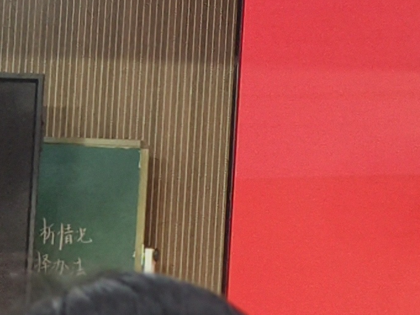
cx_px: 441
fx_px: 3519
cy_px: 81
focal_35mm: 290
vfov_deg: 5.1
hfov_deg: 6.8
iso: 127
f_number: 2
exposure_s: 1/120
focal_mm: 6.7
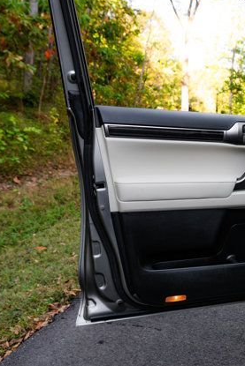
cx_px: 217
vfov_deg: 51.9
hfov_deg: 34.2
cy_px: 179
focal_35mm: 37
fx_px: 377
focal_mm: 24
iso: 640
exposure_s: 1/320
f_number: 4.5
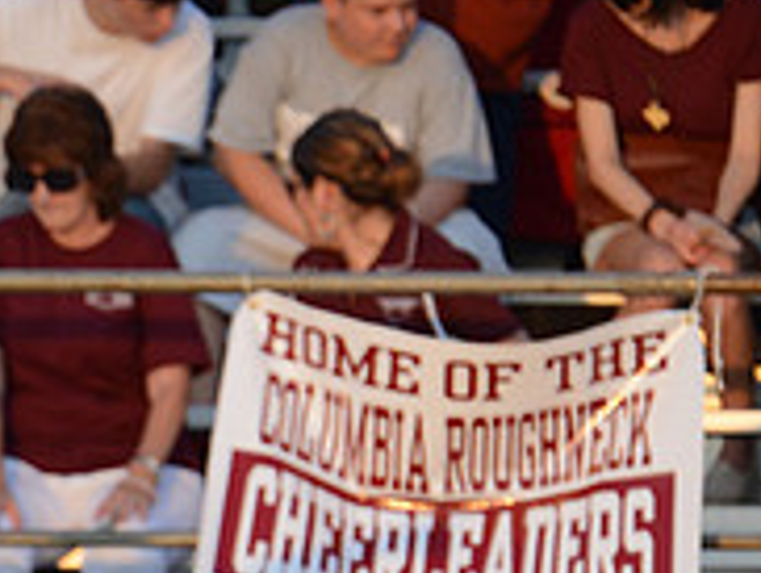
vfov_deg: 0.9
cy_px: 581
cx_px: -372
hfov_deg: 1.2
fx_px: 37048
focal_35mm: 1683
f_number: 4
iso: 800
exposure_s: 1/1600
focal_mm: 550
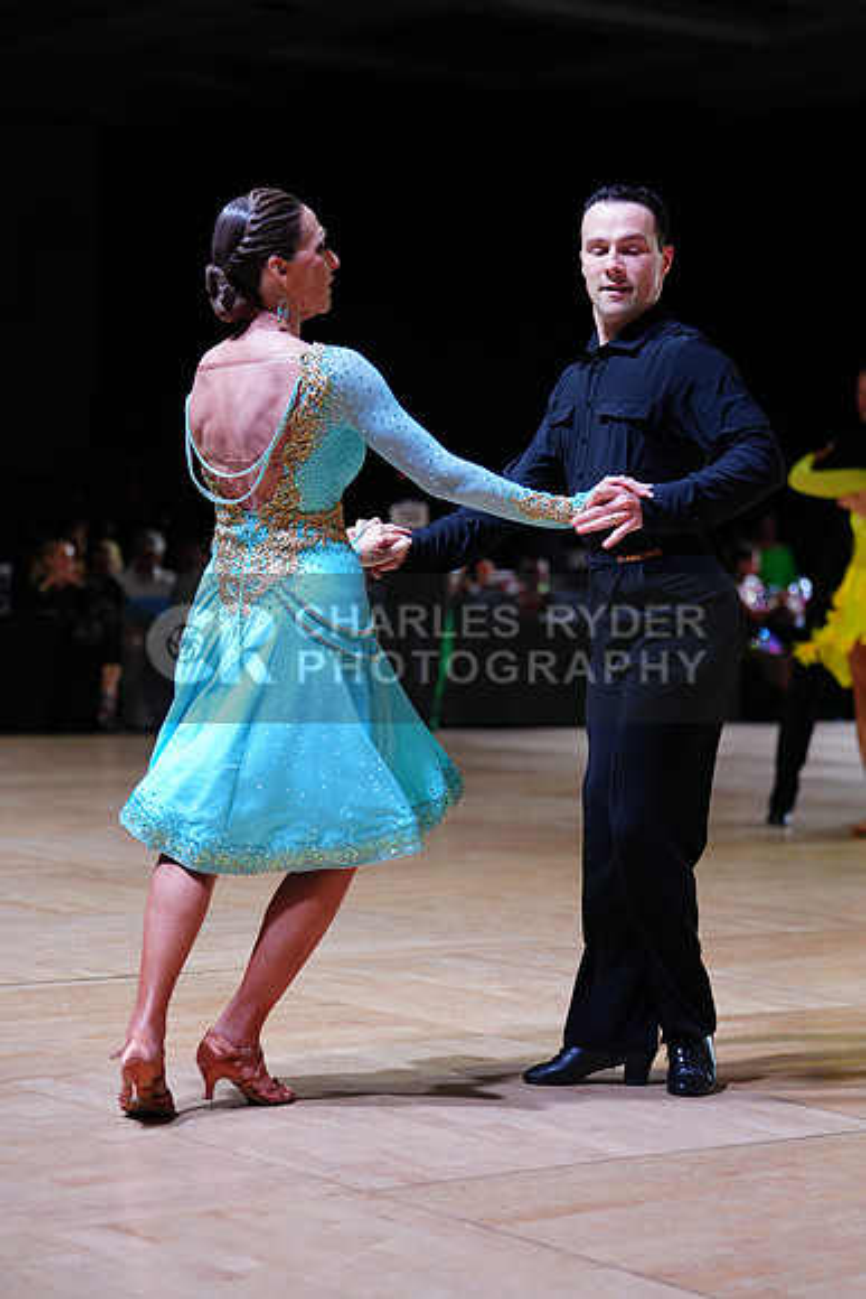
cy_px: 650
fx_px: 2993
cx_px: 433
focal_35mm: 83
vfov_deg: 24.5
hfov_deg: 16.5
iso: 500
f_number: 2.8
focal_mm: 83
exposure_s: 1/400
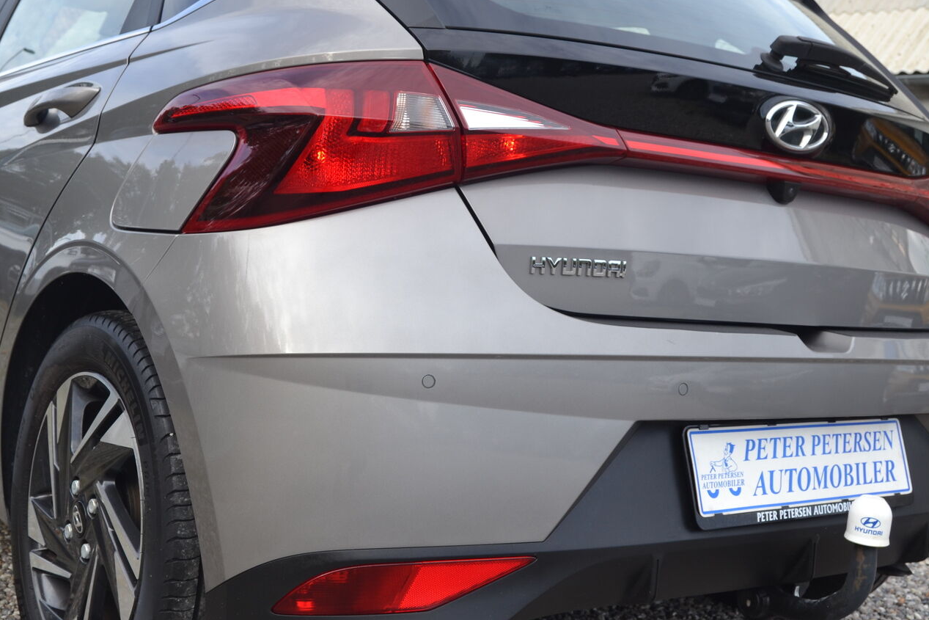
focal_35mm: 50
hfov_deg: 39.4
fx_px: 1290
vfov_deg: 27.0
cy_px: 298
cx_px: 375
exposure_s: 1/160
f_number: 6.3
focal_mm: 22
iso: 100
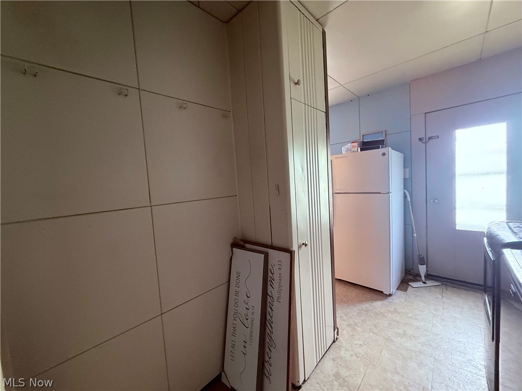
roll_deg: +3.4
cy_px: 196
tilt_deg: -3.0
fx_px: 211
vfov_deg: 85.7
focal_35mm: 14
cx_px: 261
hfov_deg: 102.1
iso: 500
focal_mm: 2.22
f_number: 2.2
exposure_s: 1/60
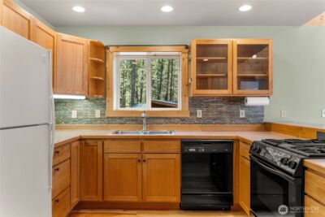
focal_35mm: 25
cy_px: 108
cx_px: 162
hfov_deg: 70.8
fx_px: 228
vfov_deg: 50.8
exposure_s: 1/15
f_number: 2.8
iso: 400
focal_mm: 25.3
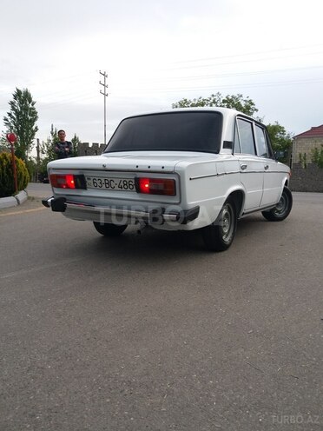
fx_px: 336
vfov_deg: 65.3
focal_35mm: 27
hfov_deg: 51.4
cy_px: 216
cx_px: 162
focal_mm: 3.7
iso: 40
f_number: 1.9
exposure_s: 1/145
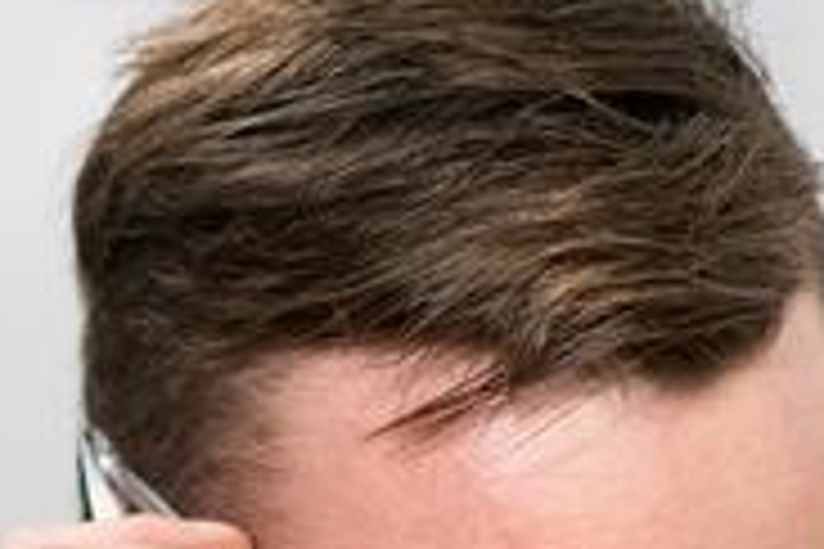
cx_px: 95
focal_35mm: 300
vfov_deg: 4.5
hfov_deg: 6.9
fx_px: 6866
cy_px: 1073
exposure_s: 1/400
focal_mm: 55
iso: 1250
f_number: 2.2
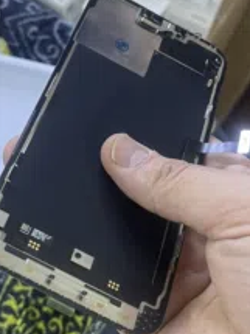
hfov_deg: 23.6
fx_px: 598
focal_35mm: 62
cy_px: 125
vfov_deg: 31.1
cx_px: 92
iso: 125
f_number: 1.6
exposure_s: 1/50
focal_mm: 5.1
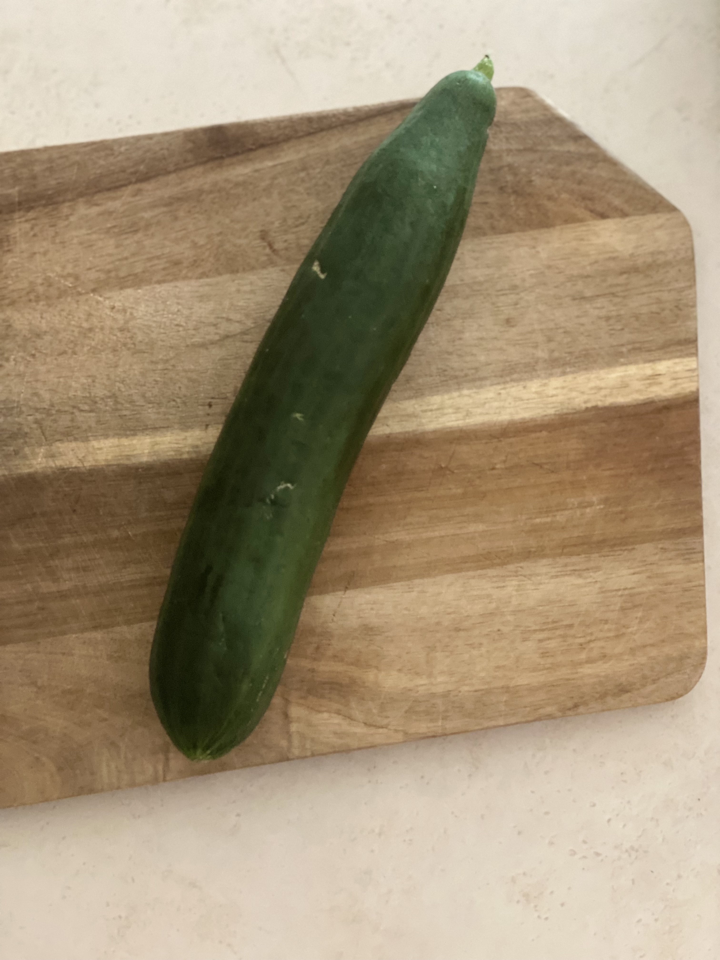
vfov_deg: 36.8
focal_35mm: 52
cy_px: 480
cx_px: 360
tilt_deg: -80.6
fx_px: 1442
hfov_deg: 28.0
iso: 500
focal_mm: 6
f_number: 2
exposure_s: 1/21
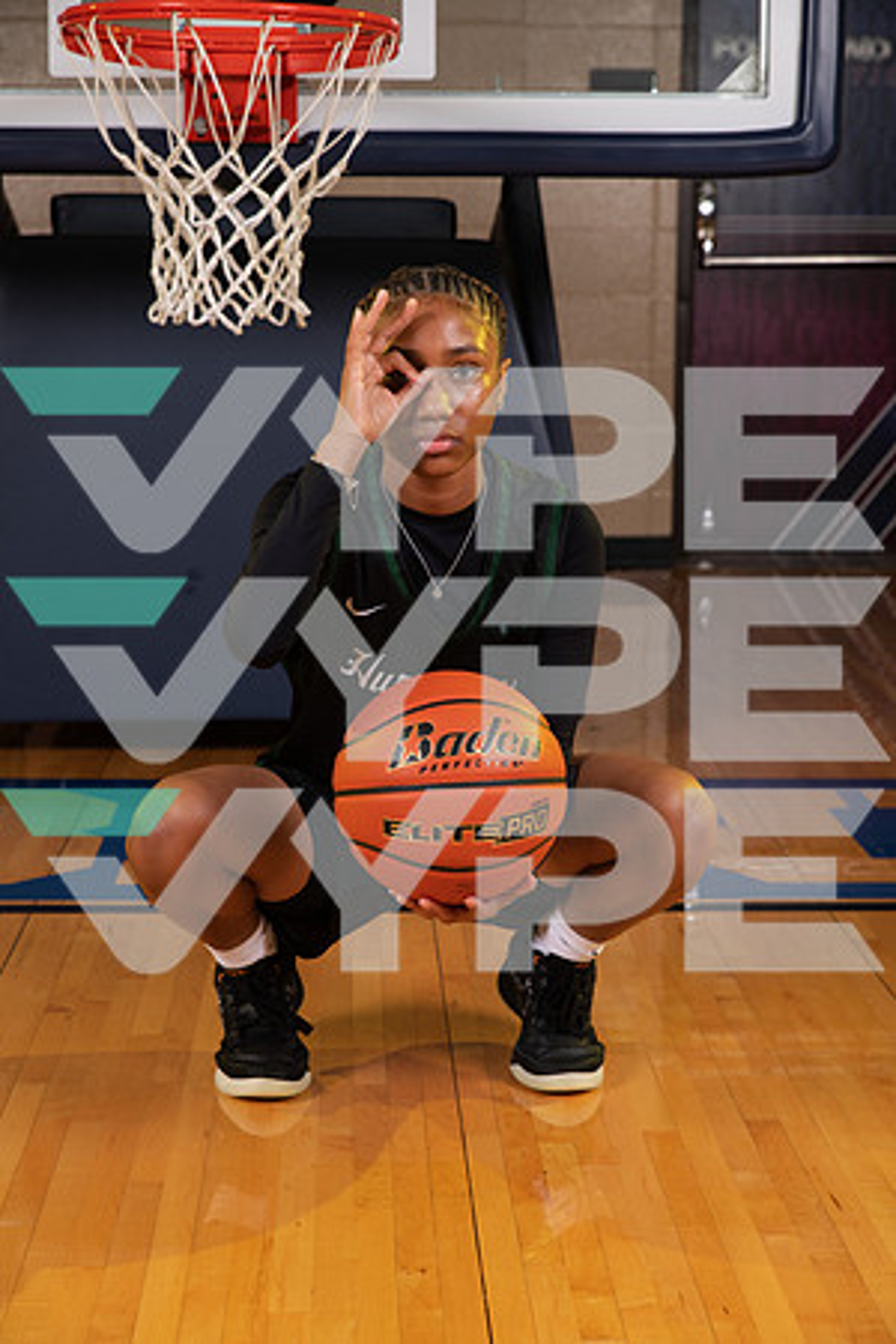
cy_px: 672
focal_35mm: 70
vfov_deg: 28.8
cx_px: 448
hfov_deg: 19.5
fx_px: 2613
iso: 320
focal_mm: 70
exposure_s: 1/320
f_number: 7.1
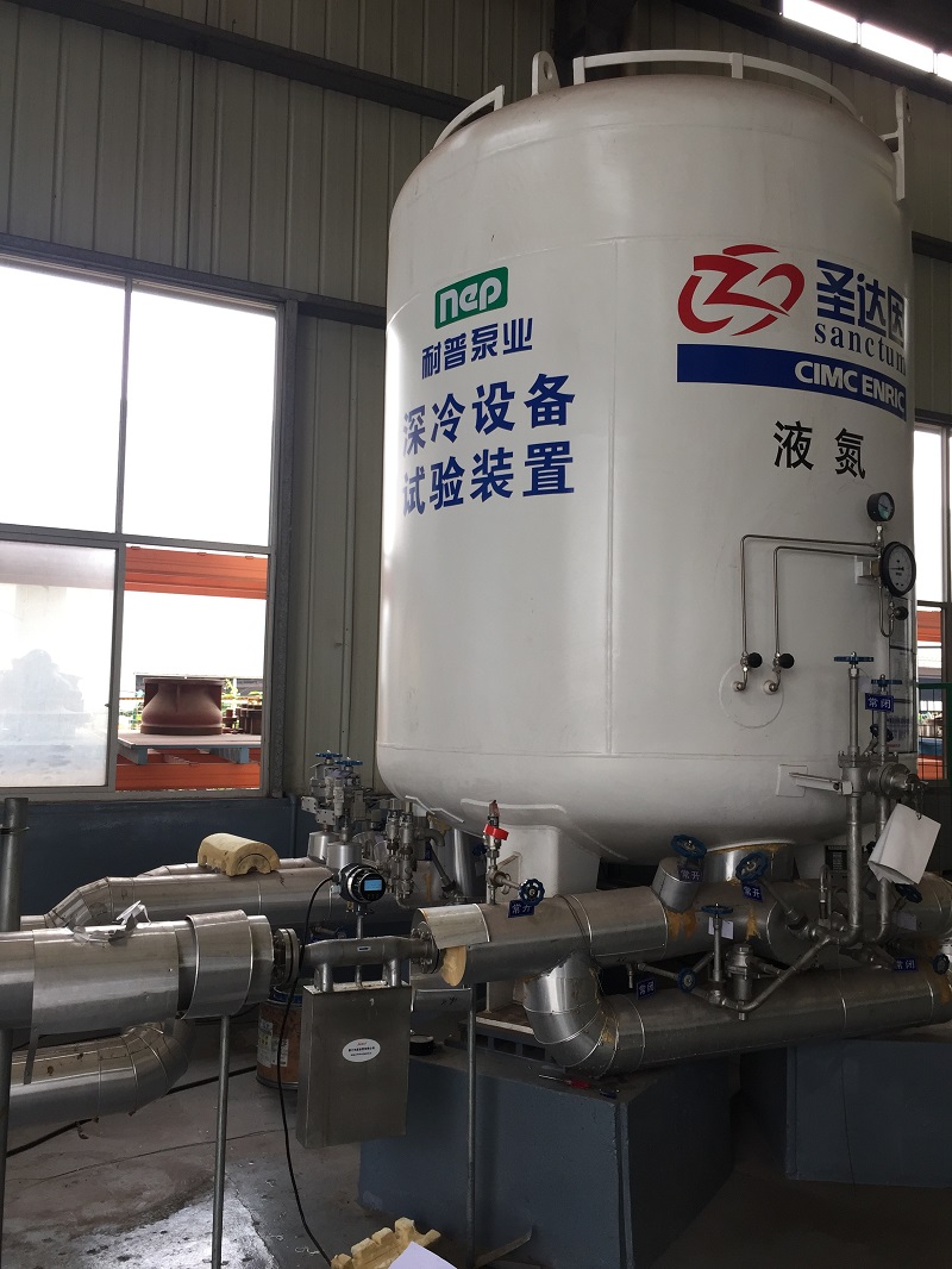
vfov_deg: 61.6
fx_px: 1063
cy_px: 634
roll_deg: -1.0
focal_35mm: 29
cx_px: 476
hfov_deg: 48.2
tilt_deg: +2.5
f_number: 2.2
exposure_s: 1/100
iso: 50
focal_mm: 4.15
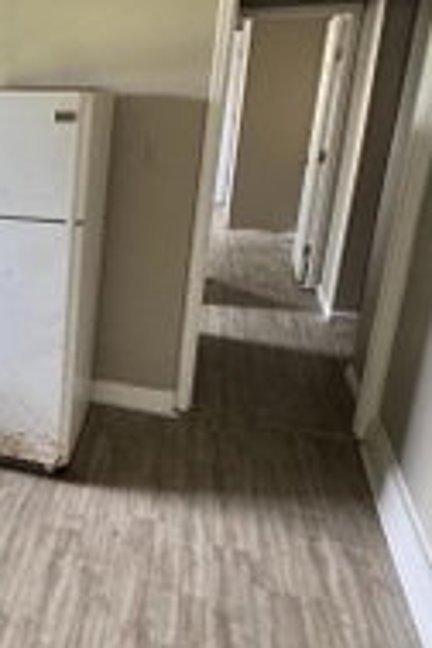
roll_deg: +1.0
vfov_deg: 51.8
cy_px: 295
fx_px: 666
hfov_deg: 30.9
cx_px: -72
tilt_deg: -18.2
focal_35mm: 37
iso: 320
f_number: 2.2
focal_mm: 2.22
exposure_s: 1/88
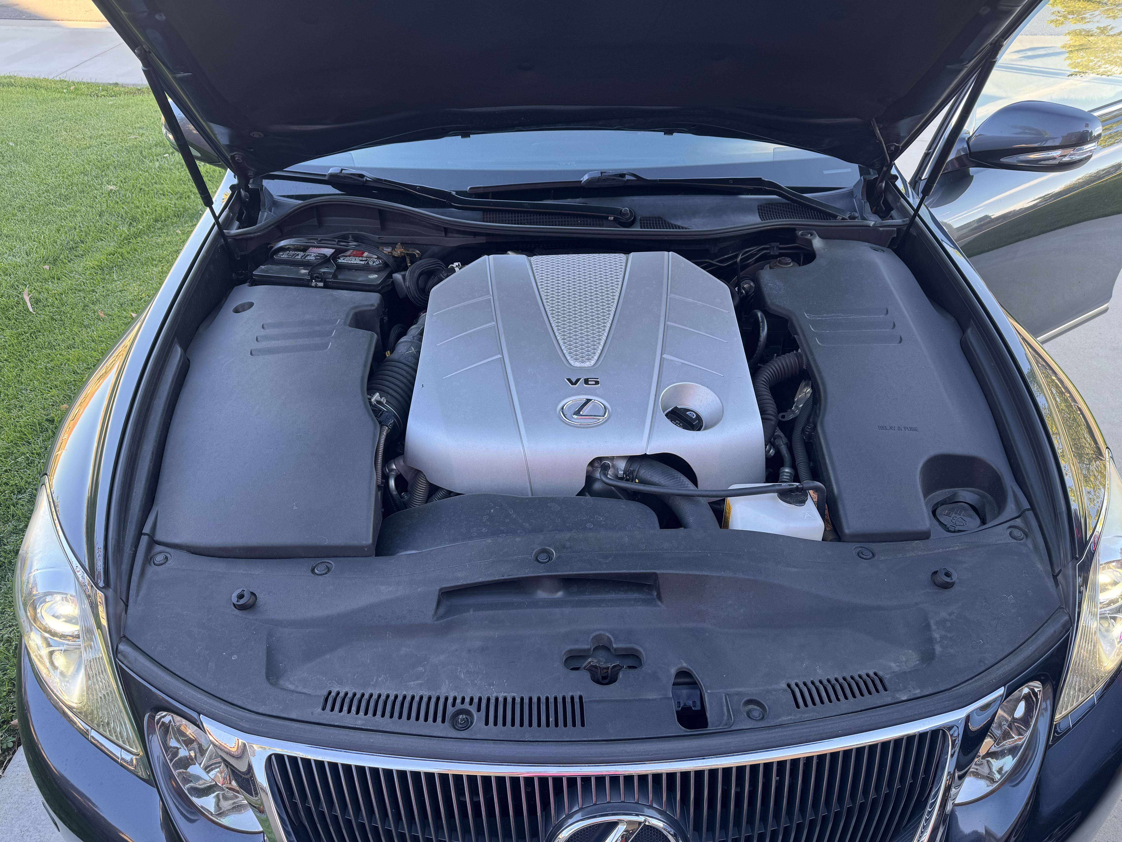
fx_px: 778
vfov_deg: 56.8
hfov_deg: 71.6
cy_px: 421
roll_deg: -2.1
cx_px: 561
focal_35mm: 24
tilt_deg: -39.8
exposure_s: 1/121
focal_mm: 6.76
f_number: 1.78
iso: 64
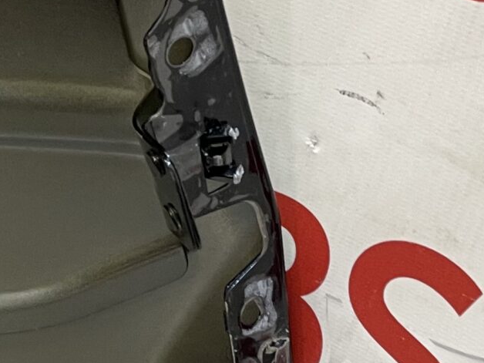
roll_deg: -3.2
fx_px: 1482
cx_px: -137
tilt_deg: -37.0
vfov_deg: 13.8
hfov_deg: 17.5
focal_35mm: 106
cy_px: 365
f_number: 1.6
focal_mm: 4.2
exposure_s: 1/50
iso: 80
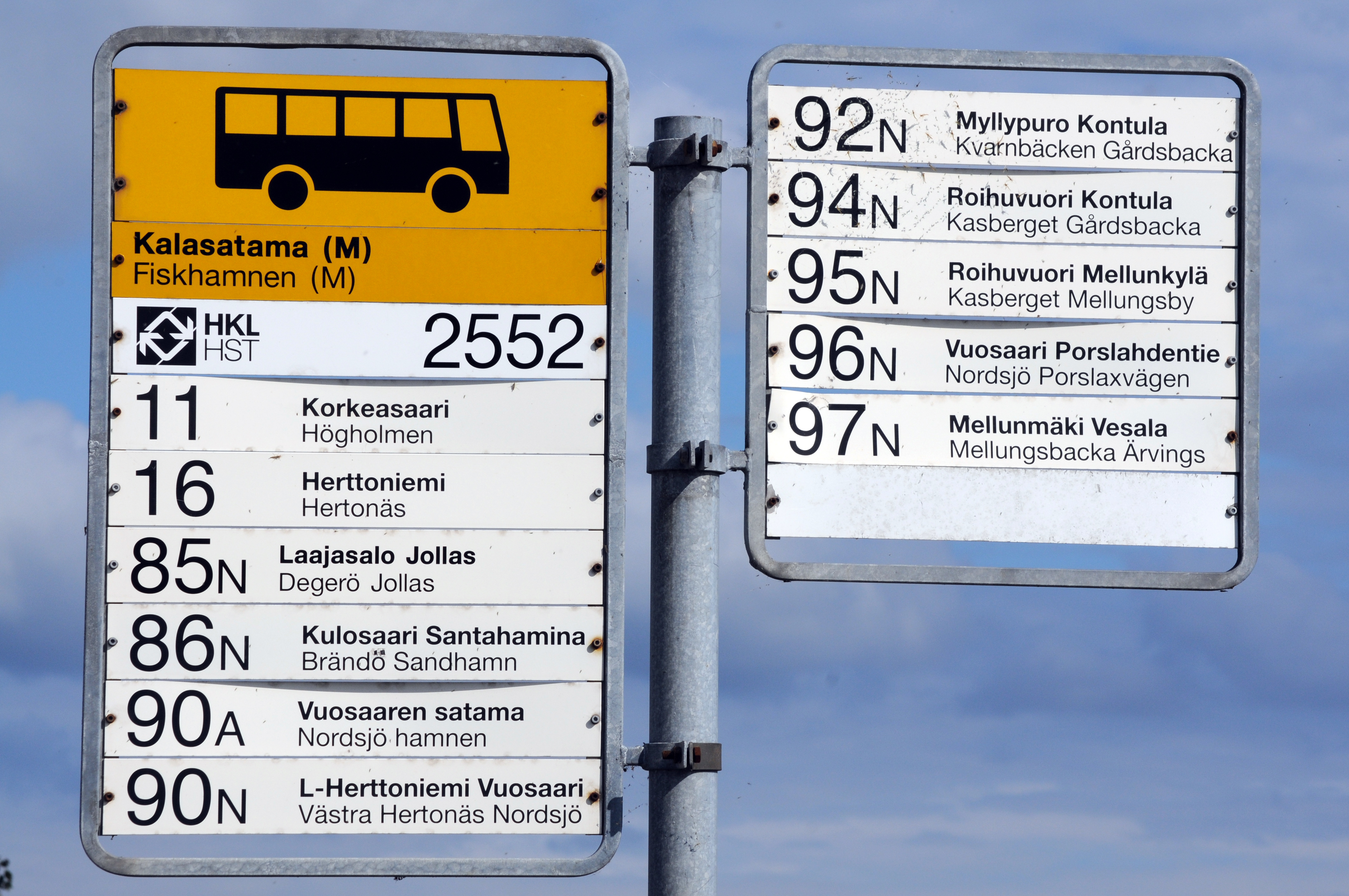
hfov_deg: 13.1
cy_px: 448
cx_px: 674
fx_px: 5895
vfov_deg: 8.7
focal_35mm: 158
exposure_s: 1/800
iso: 200
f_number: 14
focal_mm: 105
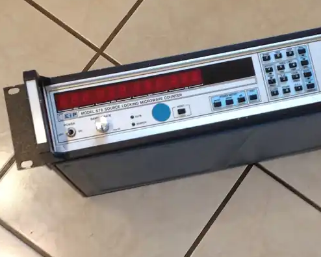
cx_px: 187
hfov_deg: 27.5
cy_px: 140
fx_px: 655
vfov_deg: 22.2
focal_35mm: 69
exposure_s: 1/15
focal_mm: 4.28
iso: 125
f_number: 2.4
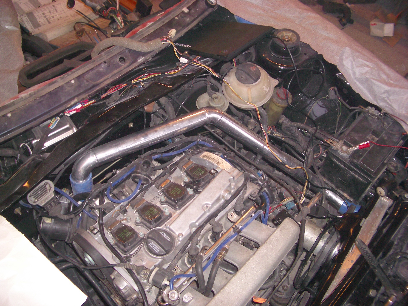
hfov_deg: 52.6
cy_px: 153
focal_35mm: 35
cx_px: 204
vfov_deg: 40.7
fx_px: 413
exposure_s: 1/60
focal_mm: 5.8
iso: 100
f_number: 2.6
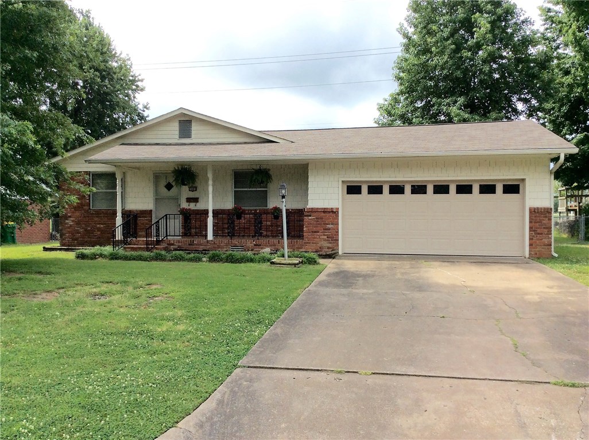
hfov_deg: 56.9
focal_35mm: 32
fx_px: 544
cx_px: 294
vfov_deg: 44.0
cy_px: 220
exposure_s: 1/1192
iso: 32
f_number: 2.4
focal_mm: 3.3
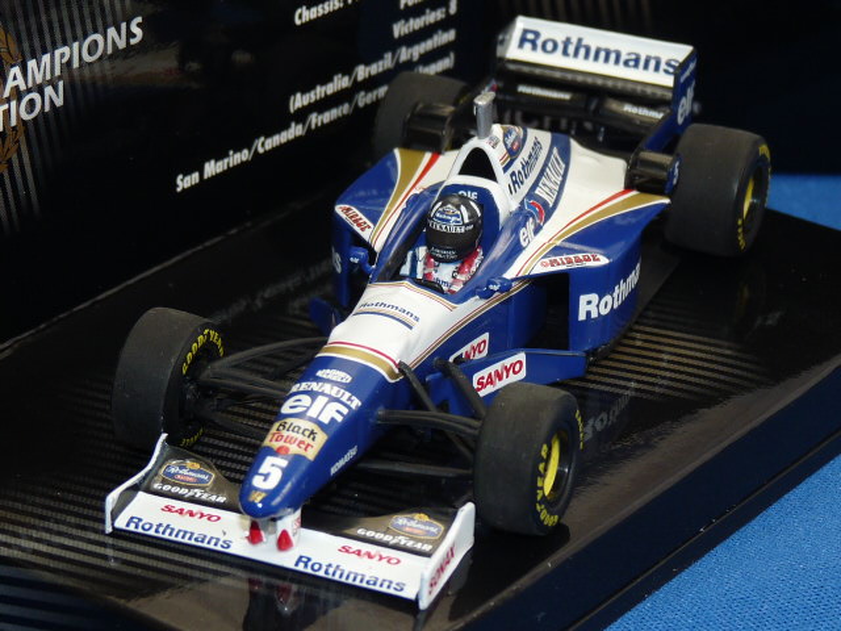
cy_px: 316
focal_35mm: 128
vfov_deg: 11.6
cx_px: 420
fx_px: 3110
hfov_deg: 15.4
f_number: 3.4
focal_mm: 12.8
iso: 100
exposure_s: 1/40
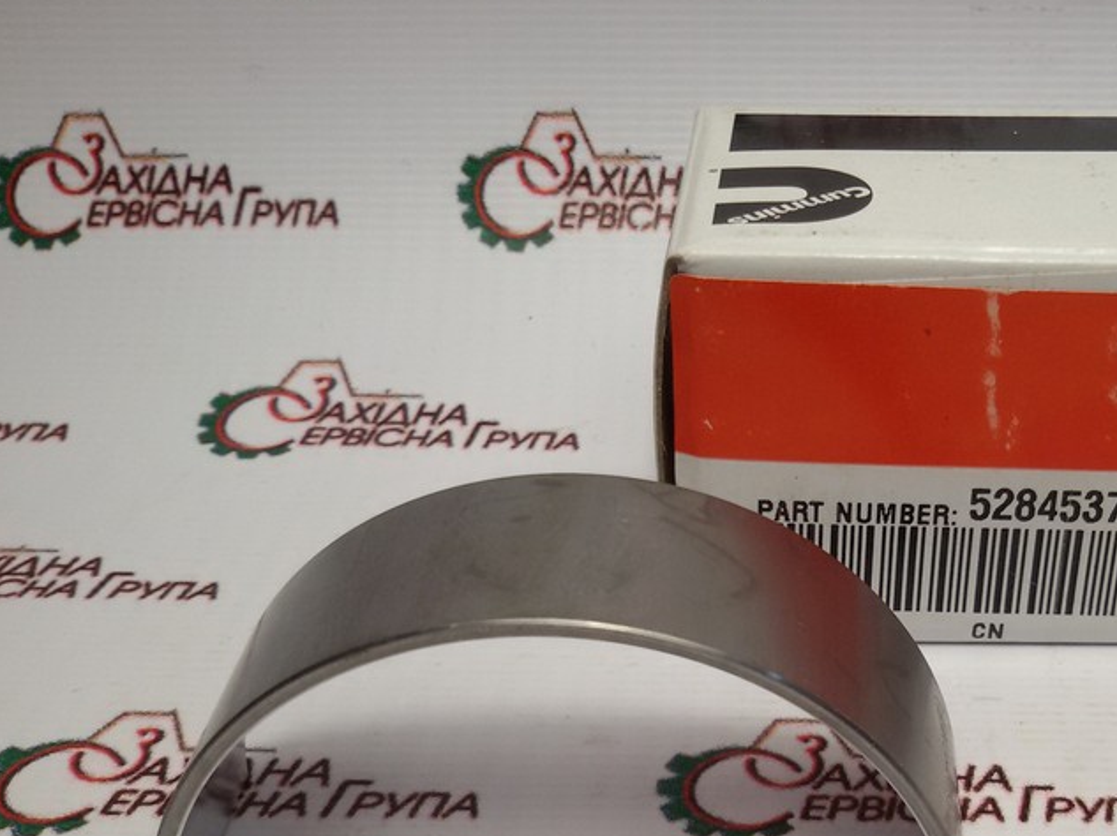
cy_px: 621
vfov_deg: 29.2
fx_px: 1580
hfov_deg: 37.9
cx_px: 847
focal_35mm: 49
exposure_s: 1/100
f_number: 2.4
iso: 40
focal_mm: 2.93
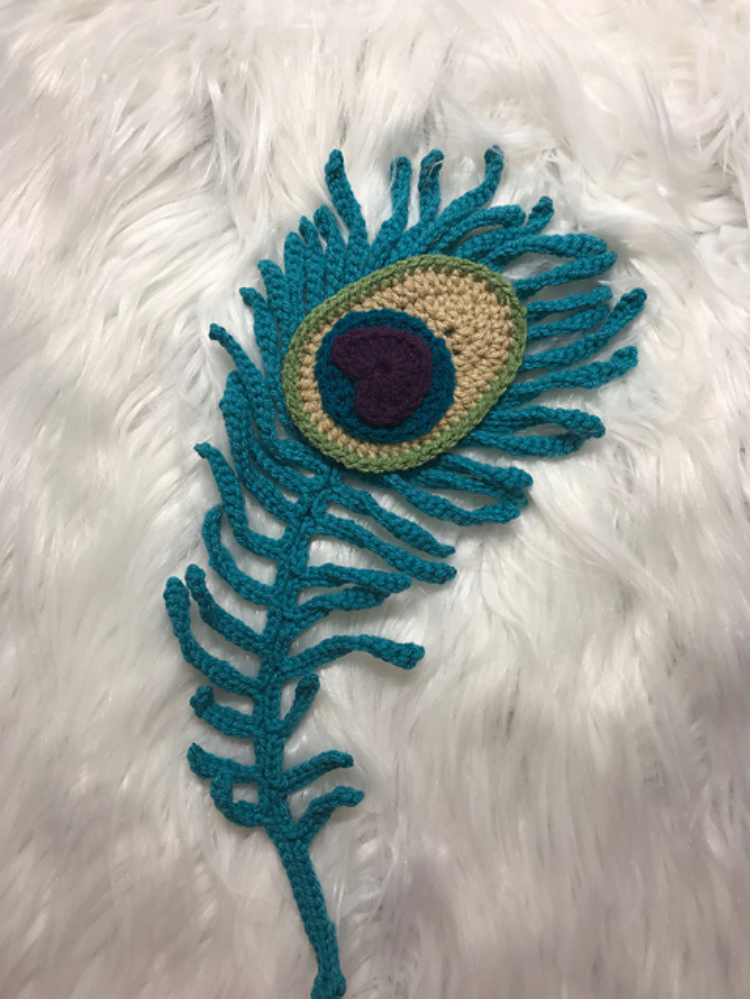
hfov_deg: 49.7
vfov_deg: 63.4
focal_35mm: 28
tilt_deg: -86.9
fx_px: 809
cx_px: 375
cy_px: 500
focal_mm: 3.99
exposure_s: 1/60
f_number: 1.8
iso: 25
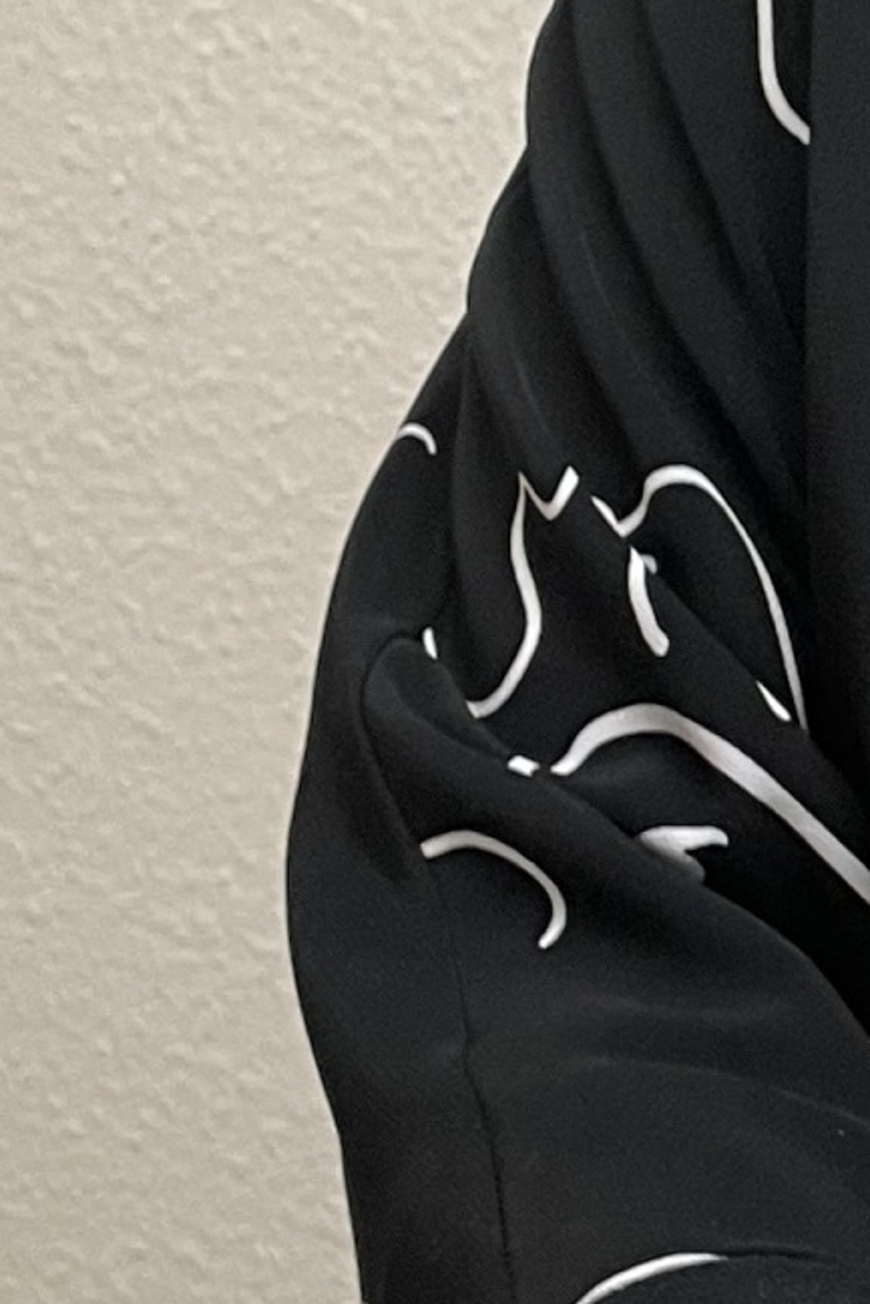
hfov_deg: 10.3
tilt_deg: -14.2
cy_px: 524
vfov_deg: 16.2
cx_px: 1577
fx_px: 4565
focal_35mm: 126
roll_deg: -0.5
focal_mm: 4.2
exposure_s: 1/50
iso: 80
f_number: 1.6
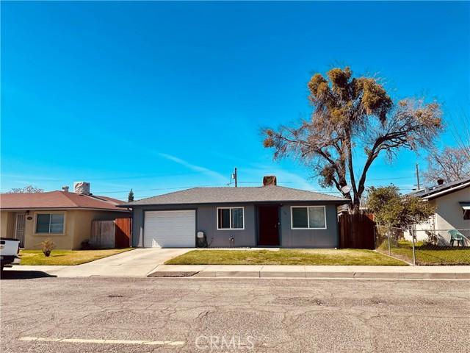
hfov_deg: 69.4
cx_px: 235
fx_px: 339
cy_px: 176
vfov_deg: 54.9
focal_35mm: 25
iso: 32
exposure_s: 1/3559
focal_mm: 5.1
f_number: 1.6
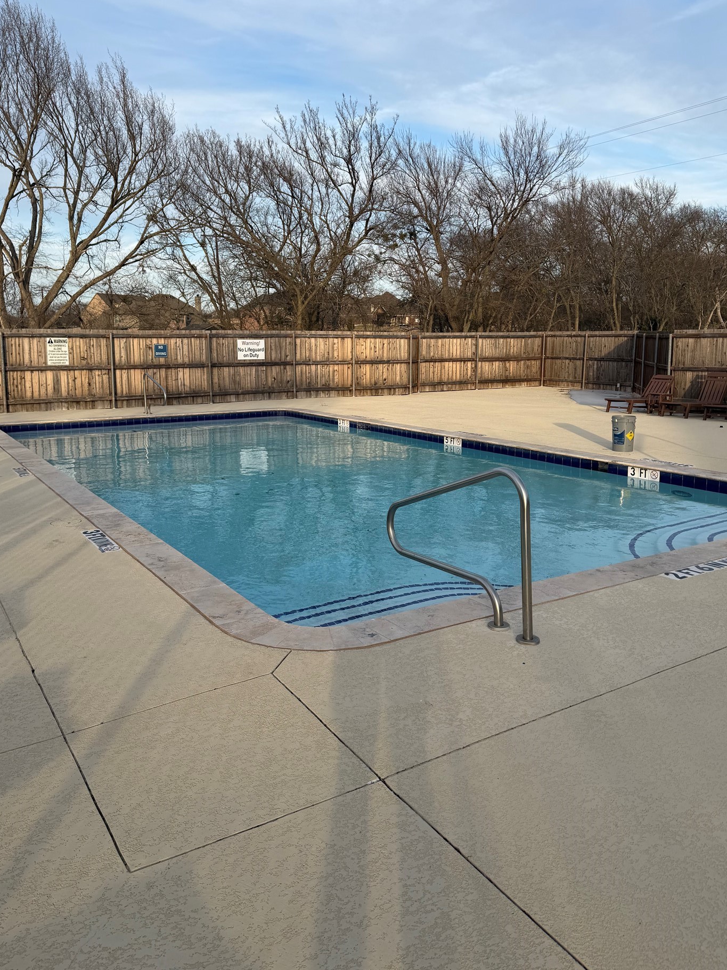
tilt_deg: -8.5
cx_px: 354
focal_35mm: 27
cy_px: 435
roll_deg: +1.2
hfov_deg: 51.3
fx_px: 756
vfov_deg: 65.2
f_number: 1.78
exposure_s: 1/2053
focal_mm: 6.76
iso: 80
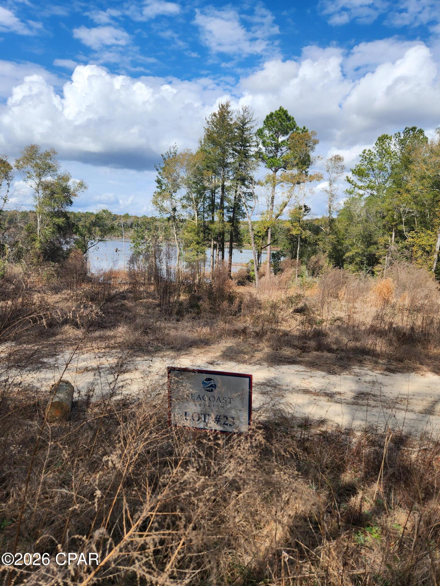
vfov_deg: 73.9
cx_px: 220
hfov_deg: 58.9
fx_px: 390
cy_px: 293
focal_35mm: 23
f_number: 1.8
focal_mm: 5.4
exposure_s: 1/1785
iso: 20
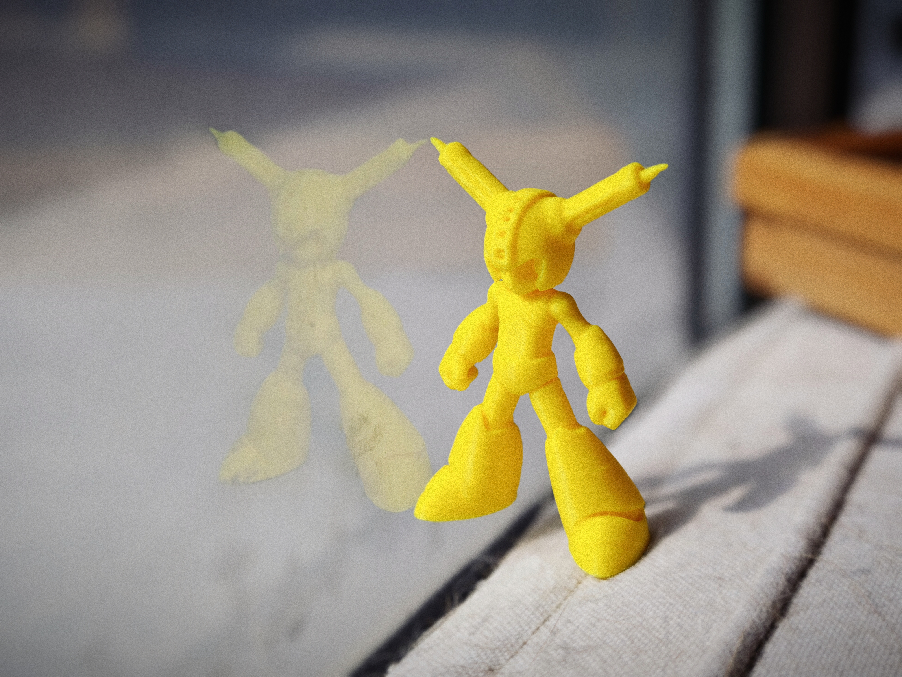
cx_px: 451
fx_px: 1199
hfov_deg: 41.2
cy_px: 338
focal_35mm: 46
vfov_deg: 31.5
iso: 50
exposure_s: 1/432
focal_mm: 8.72
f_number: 1.63
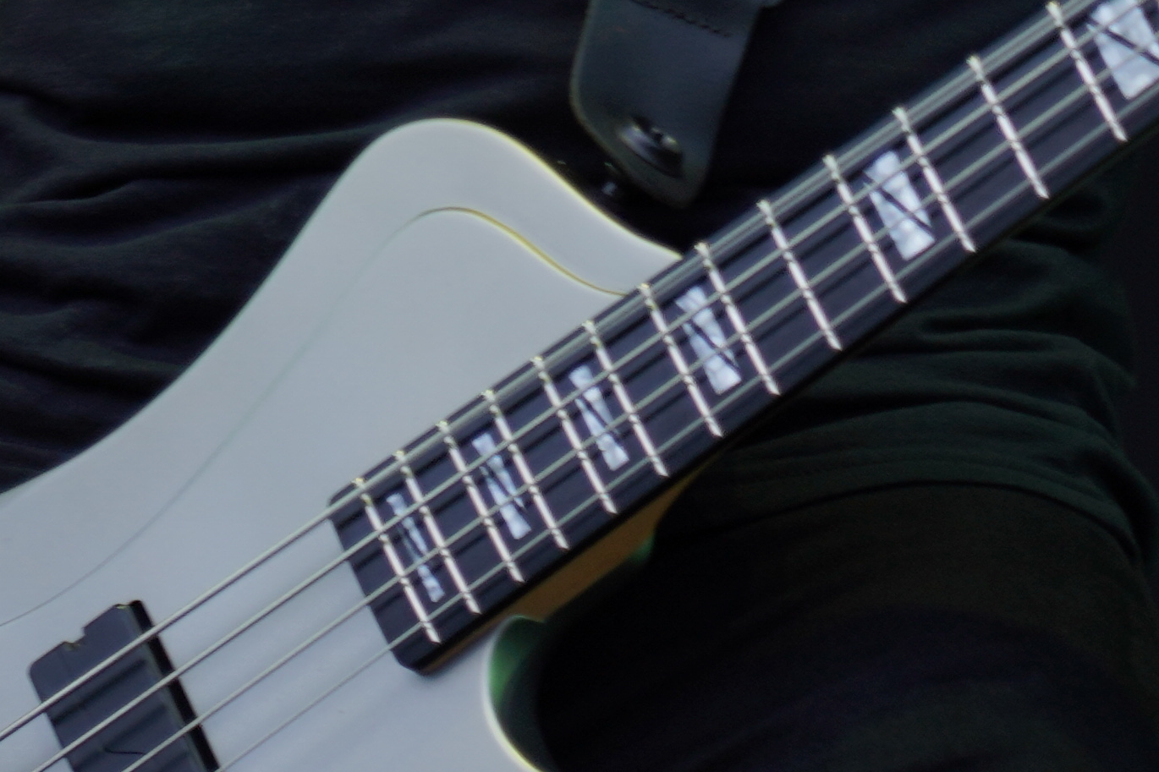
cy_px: -402
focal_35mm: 460
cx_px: 41
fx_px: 14807
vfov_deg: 3.0
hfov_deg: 4.5
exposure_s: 1/125
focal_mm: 105
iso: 125
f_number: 4
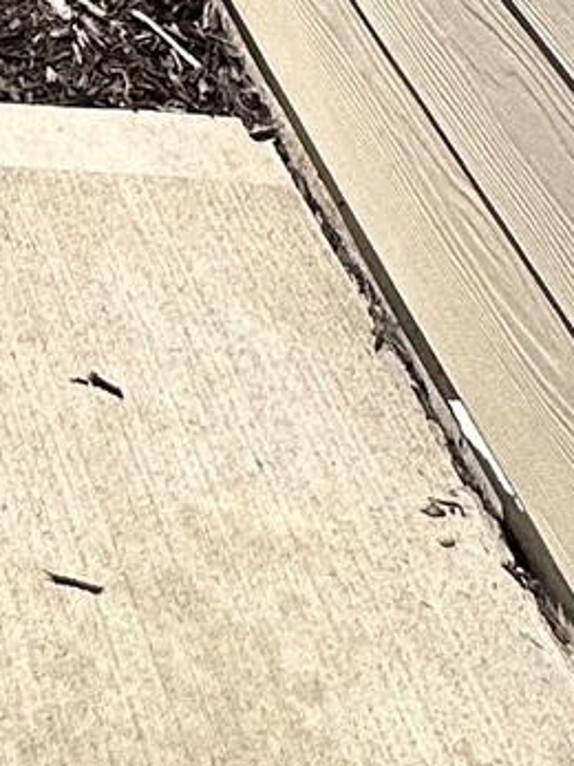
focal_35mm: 93
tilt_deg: -5.4
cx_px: -687
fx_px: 2057
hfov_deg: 13.0
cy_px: -1128
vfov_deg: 13.9
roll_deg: -2.5
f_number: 2.2
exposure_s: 1/2882
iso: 40
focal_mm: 2.22
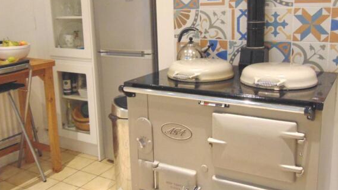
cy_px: 75
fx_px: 350
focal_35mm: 39
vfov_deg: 30.4
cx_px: 169
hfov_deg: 51.6
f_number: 3.2
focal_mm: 6.3
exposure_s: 1/13
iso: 400
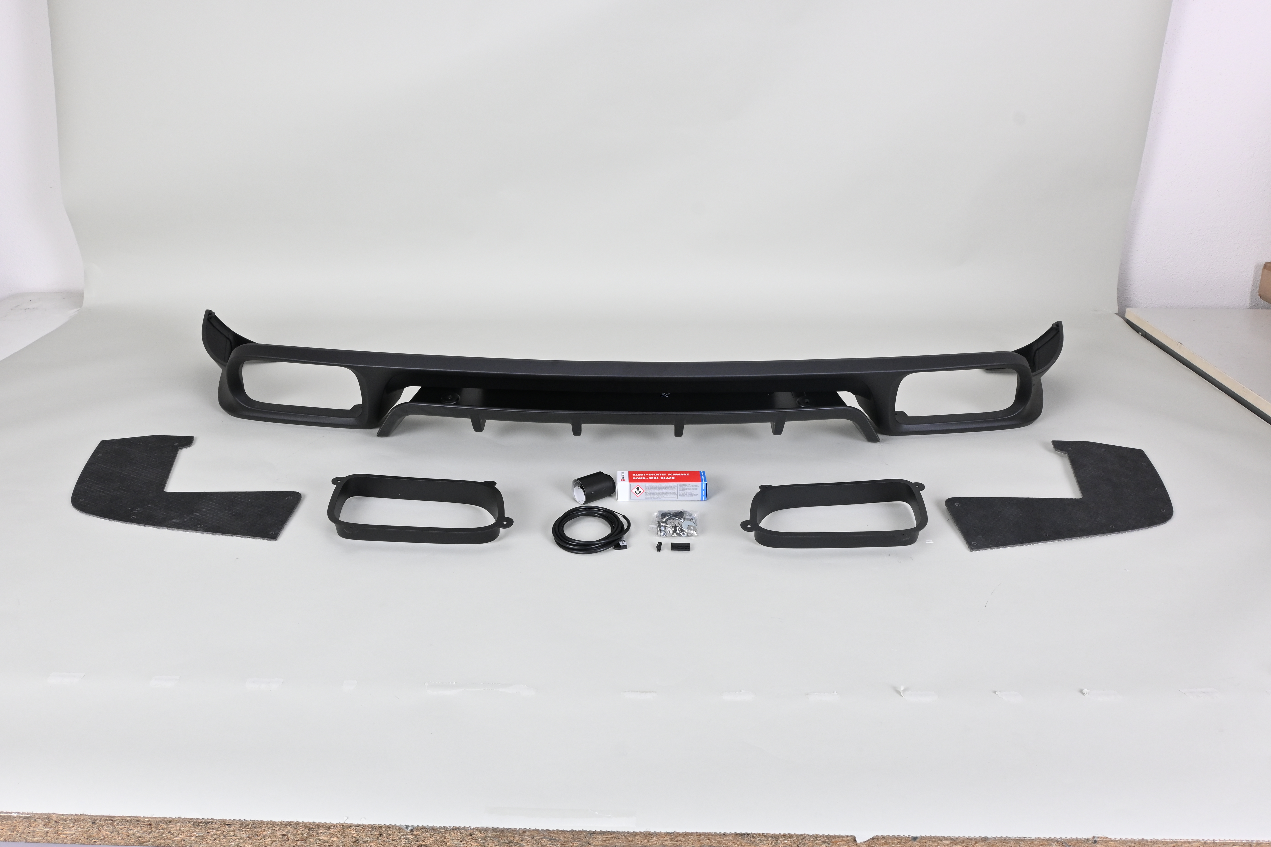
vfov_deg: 42.6
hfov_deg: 60.7
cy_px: 424
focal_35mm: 31
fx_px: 1086
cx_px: 636
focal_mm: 20.5
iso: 400
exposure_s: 1/160
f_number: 10
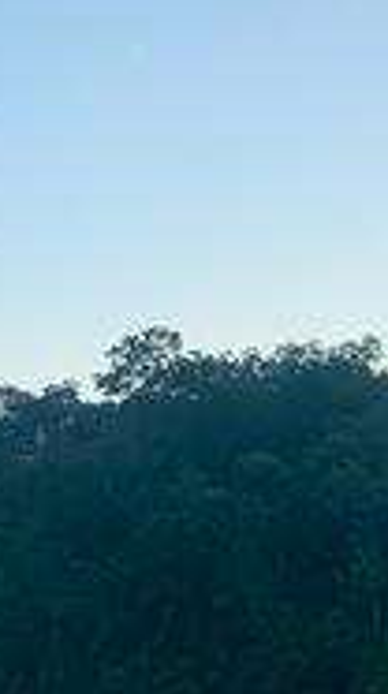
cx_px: 616
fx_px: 2242
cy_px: 463
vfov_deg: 17.6
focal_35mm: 122
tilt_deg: +5.8
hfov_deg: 9.6
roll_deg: +1.7
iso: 25
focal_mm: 4.25
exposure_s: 1/822
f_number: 1.8
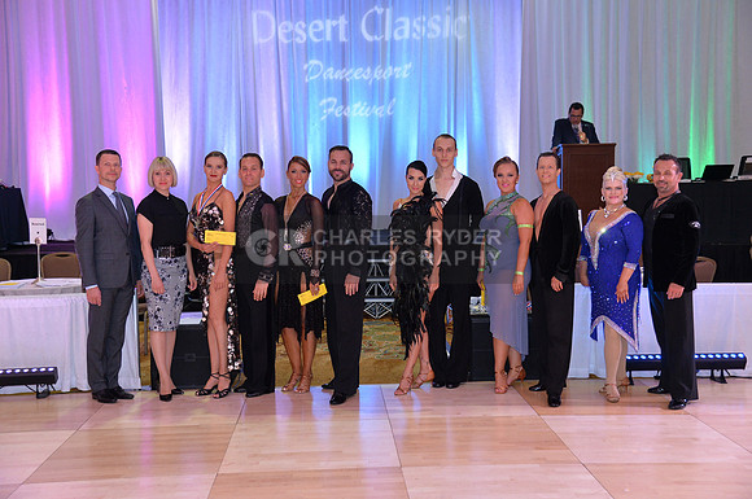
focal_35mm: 44
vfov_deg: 30.4
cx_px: 376
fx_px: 918
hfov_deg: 44.6
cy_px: 250
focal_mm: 44
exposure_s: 1/250
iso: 2000
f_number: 4.5
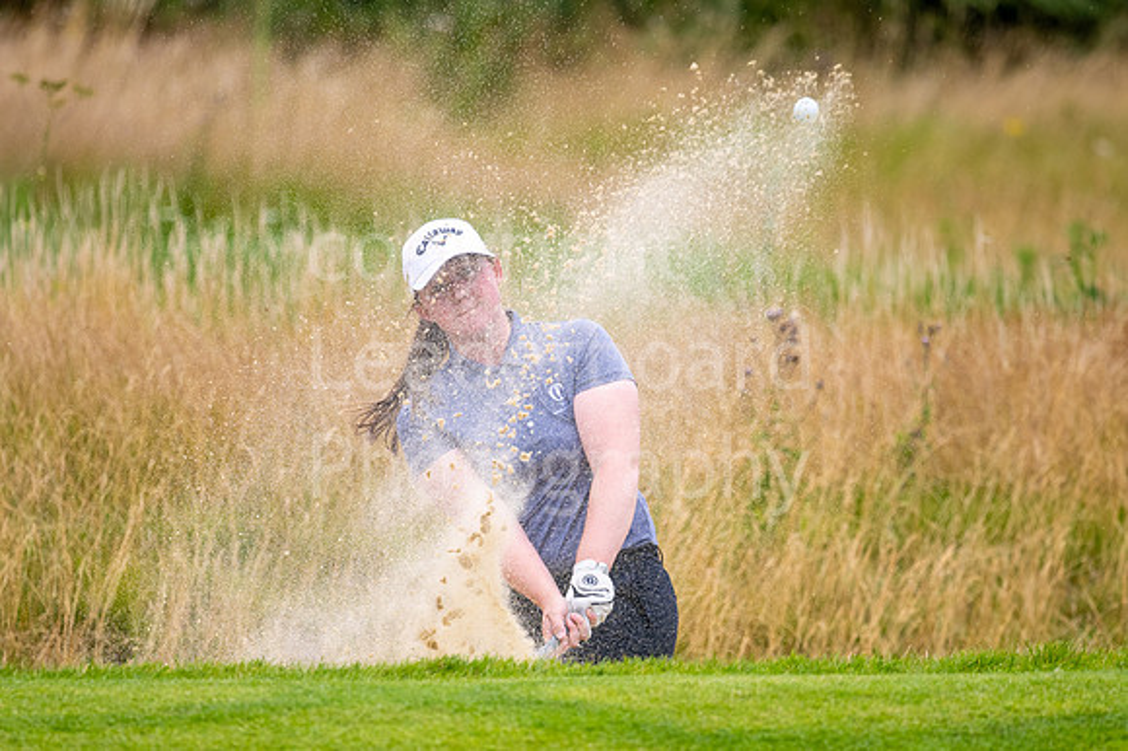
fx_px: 16533
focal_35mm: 528
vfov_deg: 2.6
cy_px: 400
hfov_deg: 3.9
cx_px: 555
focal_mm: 300
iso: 200
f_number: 4
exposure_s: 1/1000
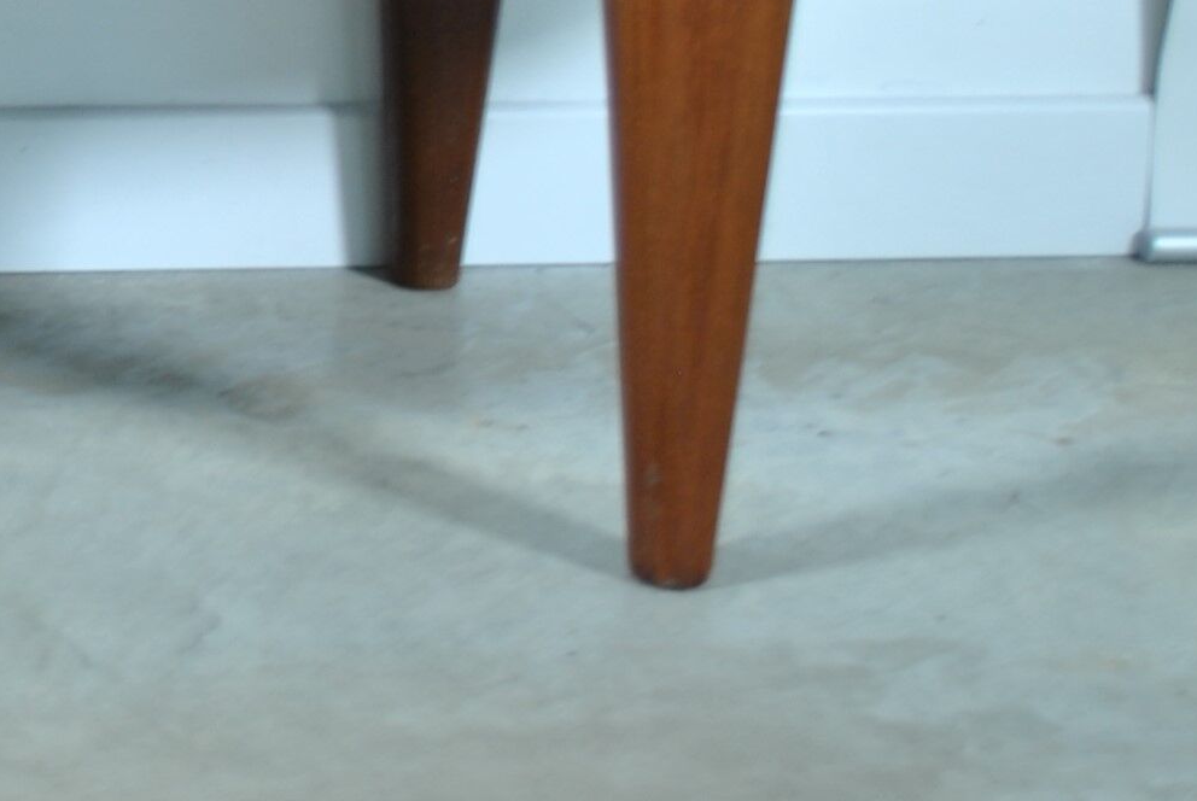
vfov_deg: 9.8
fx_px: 4561
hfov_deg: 14.0
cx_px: -603
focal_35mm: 137
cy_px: -252
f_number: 4
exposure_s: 1/13
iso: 100
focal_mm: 24
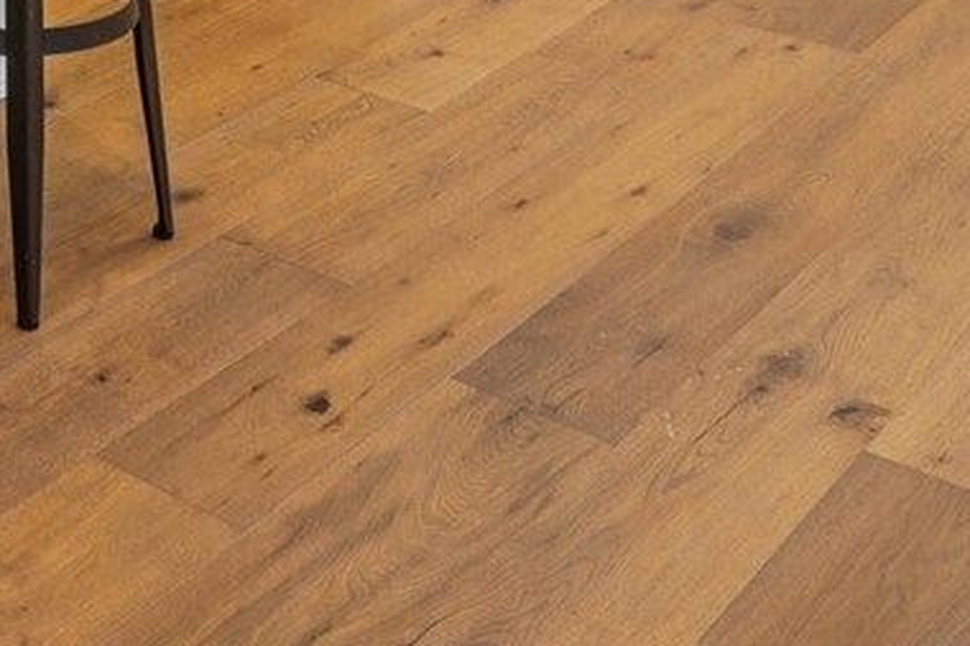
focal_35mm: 76
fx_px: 2047
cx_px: -453
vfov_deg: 14.1
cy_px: -757
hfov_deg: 22.3
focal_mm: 17
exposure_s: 1/10
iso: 400
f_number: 8
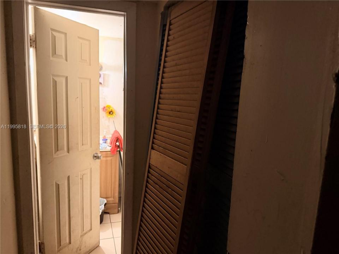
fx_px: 235
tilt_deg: -9.0
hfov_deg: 71.6
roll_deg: -2.3
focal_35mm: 24
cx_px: 170
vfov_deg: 56.8
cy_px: 127
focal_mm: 6.76
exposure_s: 1/40
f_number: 1.78
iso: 800
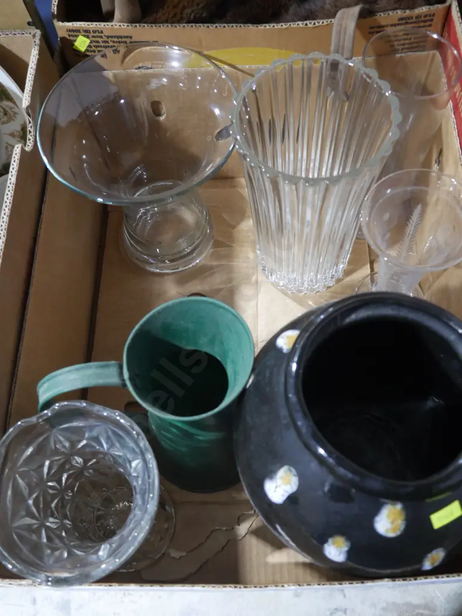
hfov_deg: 41.8
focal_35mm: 34
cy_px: 308
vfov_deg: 54.0
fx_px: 605
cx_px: 231
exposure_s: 1/60
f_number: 4
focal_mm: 17
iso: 2000
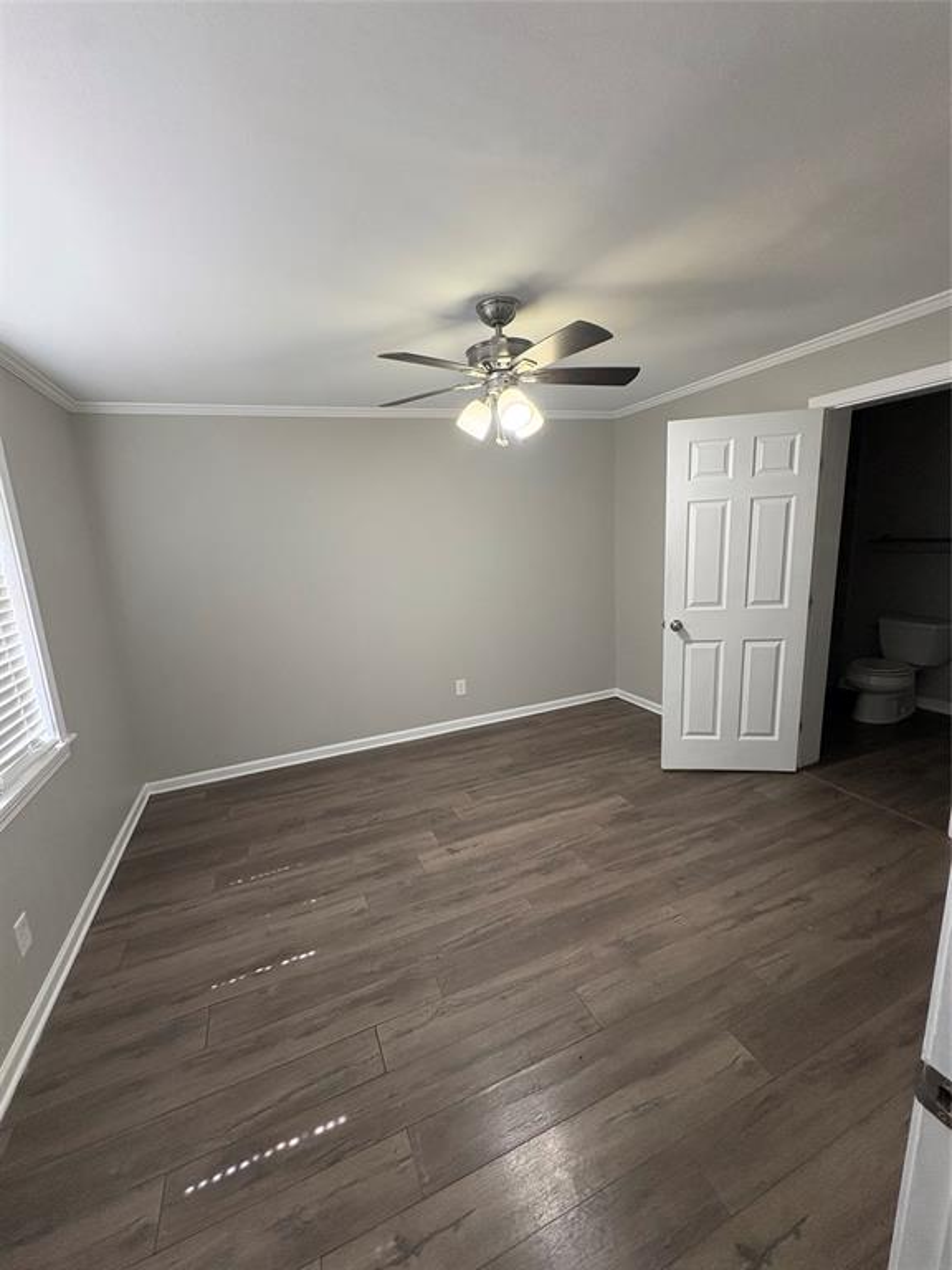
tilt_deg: -11.2
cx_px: 476
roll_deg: +2.5
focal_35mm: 14
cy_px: 635
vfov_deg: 102.1
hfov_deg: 85.7
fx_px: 513
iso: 320
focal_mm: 2.22
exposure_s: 1/120
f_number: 2.2
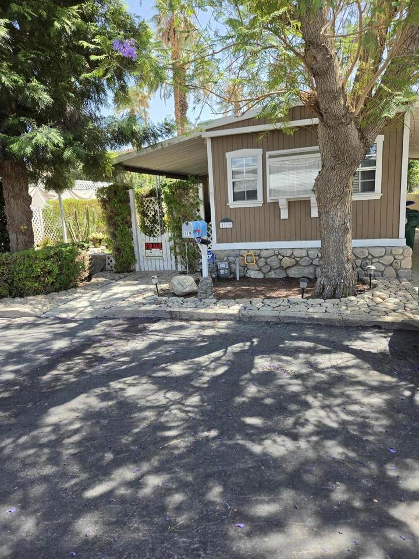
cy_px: 280
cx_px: 210
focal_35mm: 23
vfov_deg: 73.9
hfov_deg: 58.9
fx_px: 371
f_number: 1.8
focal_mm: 5.4
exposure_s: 1/1465
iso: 80
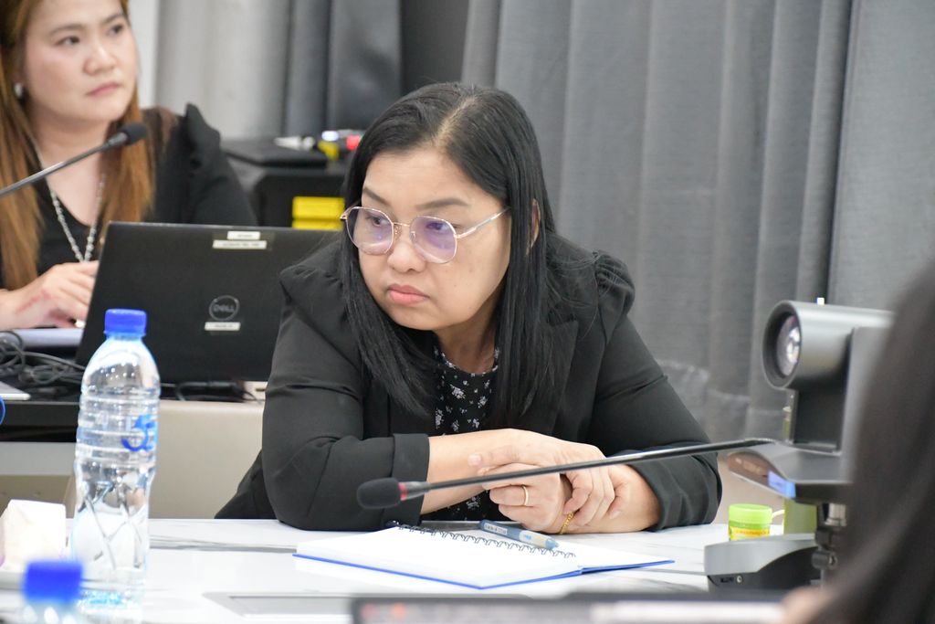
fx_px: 4519
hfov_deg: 11.8
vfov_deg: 7.9
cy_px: 312
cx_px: 468
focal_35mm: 174
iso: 10000
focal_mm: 116
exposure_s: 1/125
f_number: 5.6
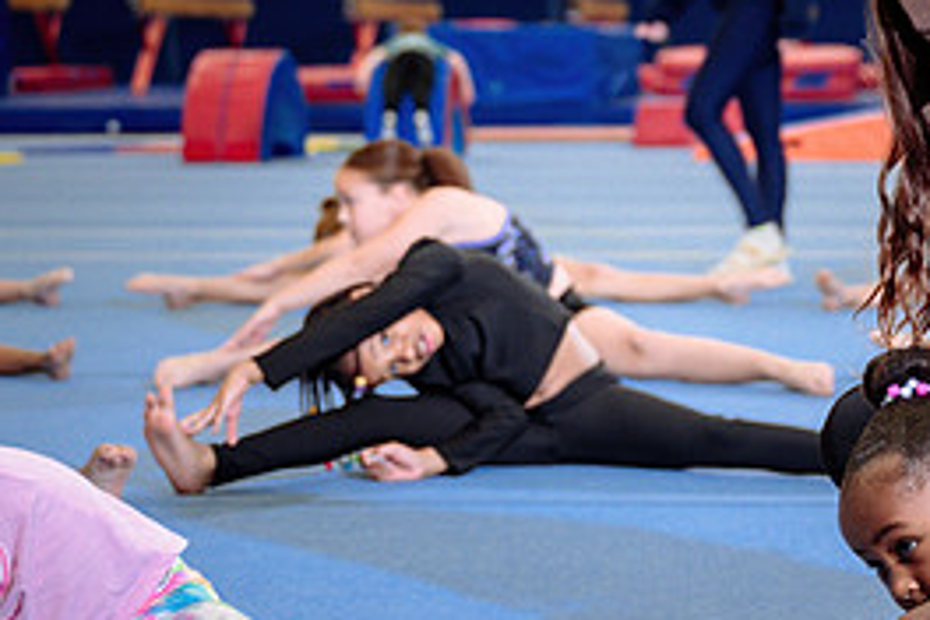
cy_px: 377
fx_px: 3332
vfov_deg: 10.6
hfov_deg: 15.7
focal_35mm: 129
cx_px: 841
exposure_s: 1/160
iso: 800
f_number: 3.5
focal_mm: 55
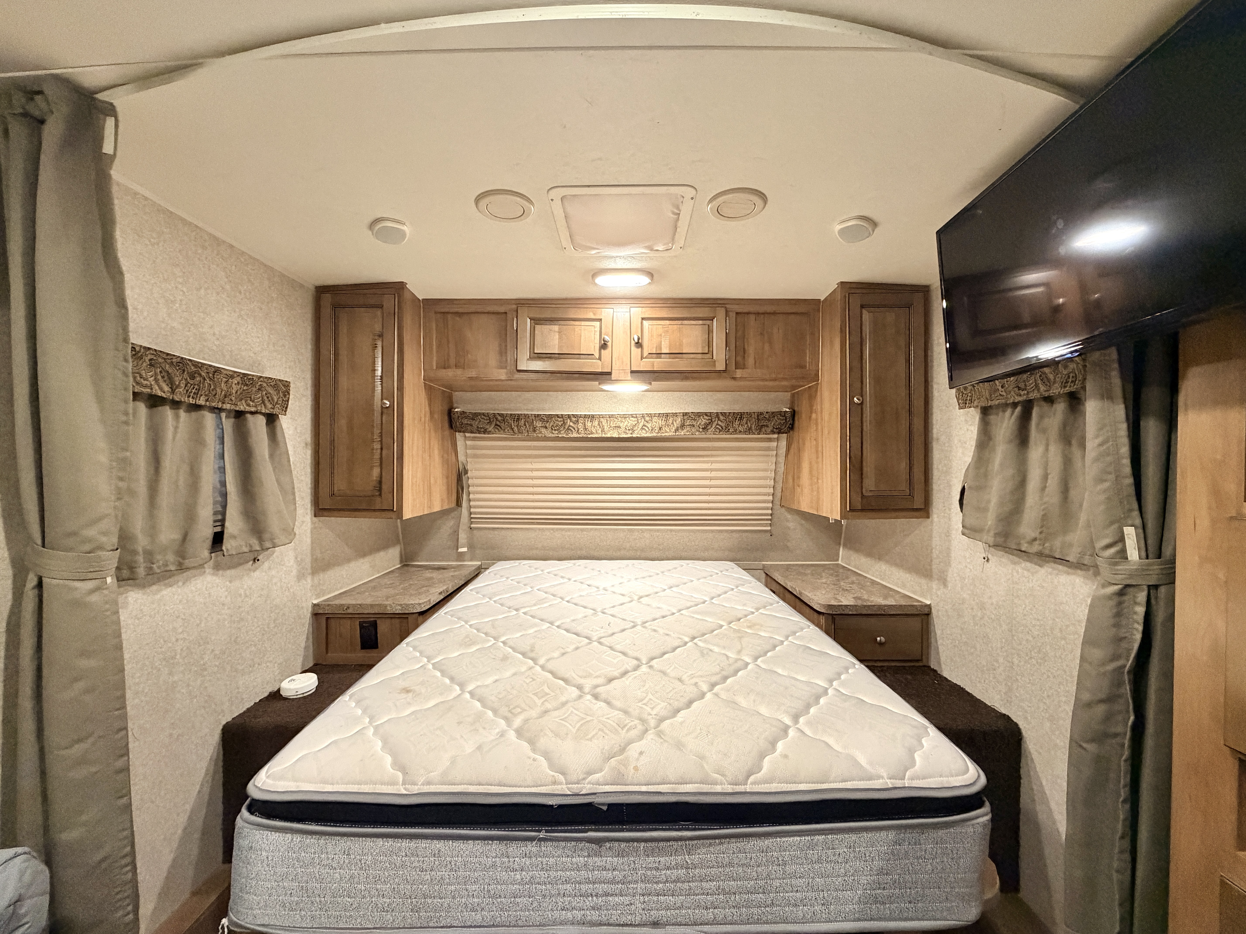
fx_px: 504
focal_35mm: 14
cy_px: 467
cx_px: 623
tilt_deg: -2.8
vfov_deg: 85.7
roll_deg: +1.2
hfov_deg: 102.1
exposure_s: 1/60
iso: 500
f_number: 2.2
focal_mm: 2.22
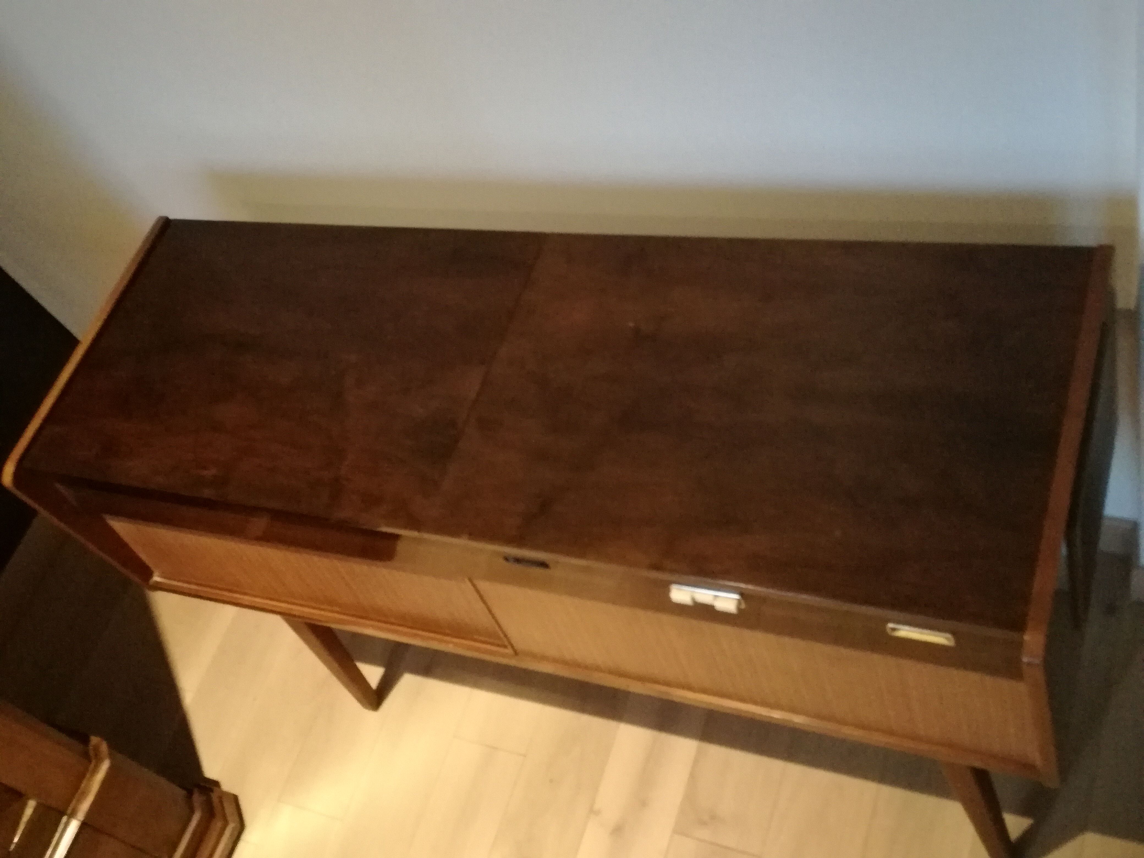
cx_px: 572
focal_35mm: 27
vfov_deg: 51.4
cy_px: 429
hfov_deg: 65.3
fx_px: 892
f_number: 2
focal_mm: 3.79
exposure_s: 1/17.1
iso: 1000
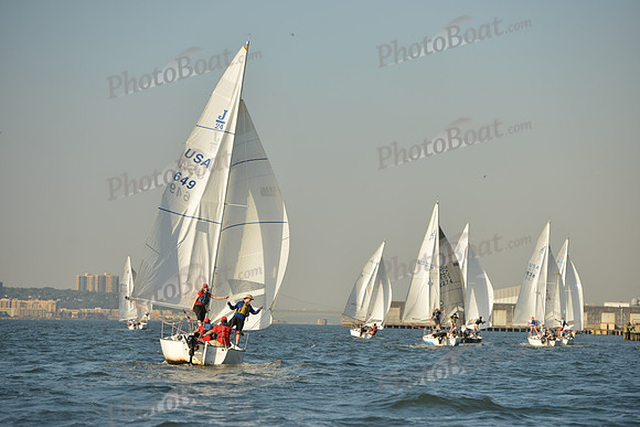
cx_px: 320
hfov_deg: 15.2
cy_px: 214
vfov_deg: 10.2
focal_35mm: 135
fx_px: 2400
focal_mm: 135
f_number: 5.6
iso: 400
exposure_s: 1/1250
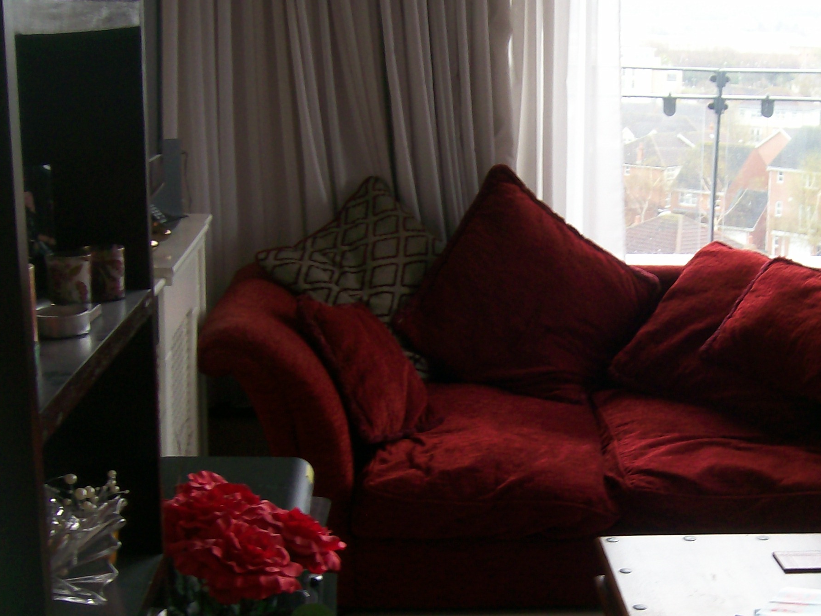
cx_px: 580
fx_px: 1423
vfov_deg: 24.2
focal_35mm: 60
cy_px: 459
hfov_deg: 31.8
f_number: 2.8
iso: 80
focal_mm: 5.8
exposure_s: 1/64
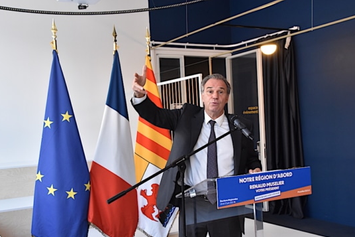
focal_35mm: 47
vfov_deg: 28.6
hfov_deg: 41.9
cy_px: 132
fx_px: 463
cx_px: 174
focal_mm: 28
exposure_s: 1/160
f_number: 6.3
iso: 1600
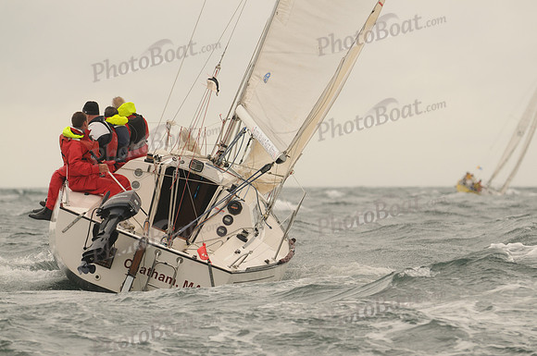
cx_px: 268
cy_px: 178
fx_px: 4469
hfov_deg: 6.9
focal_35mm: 300
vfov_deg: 4.6
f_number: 5
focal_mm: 200
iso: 200
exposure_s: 1/1000
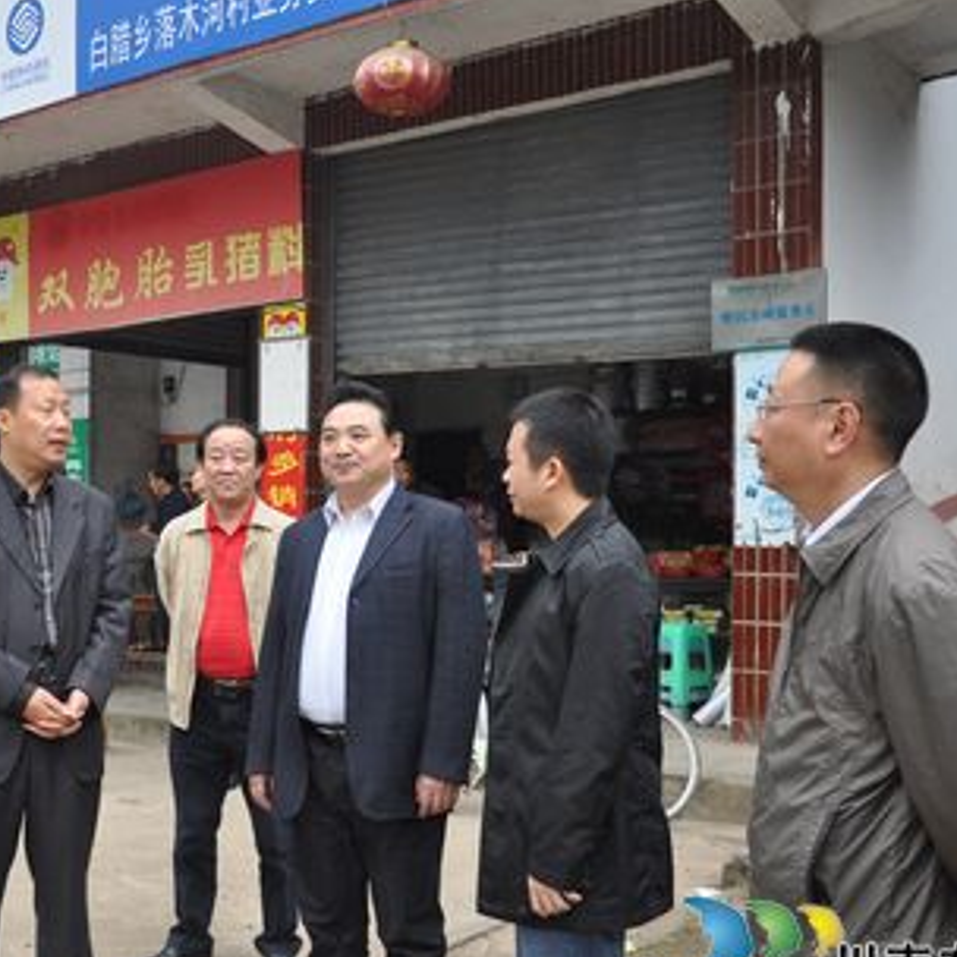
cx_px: 293
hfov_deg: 36.3
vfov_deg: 36.8
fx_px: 1439
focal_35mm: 46
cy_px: 513
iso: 400
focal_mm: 22
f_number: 4.5
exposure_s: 1/80
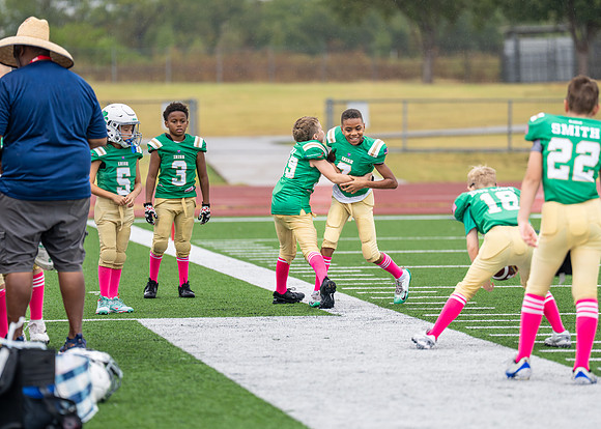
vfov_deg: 5.6
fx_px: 4383
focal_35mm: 257
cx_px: 332
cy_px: 191
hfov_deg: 7.8
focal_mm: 200
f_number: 2.8
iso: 320
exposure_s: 1/1000
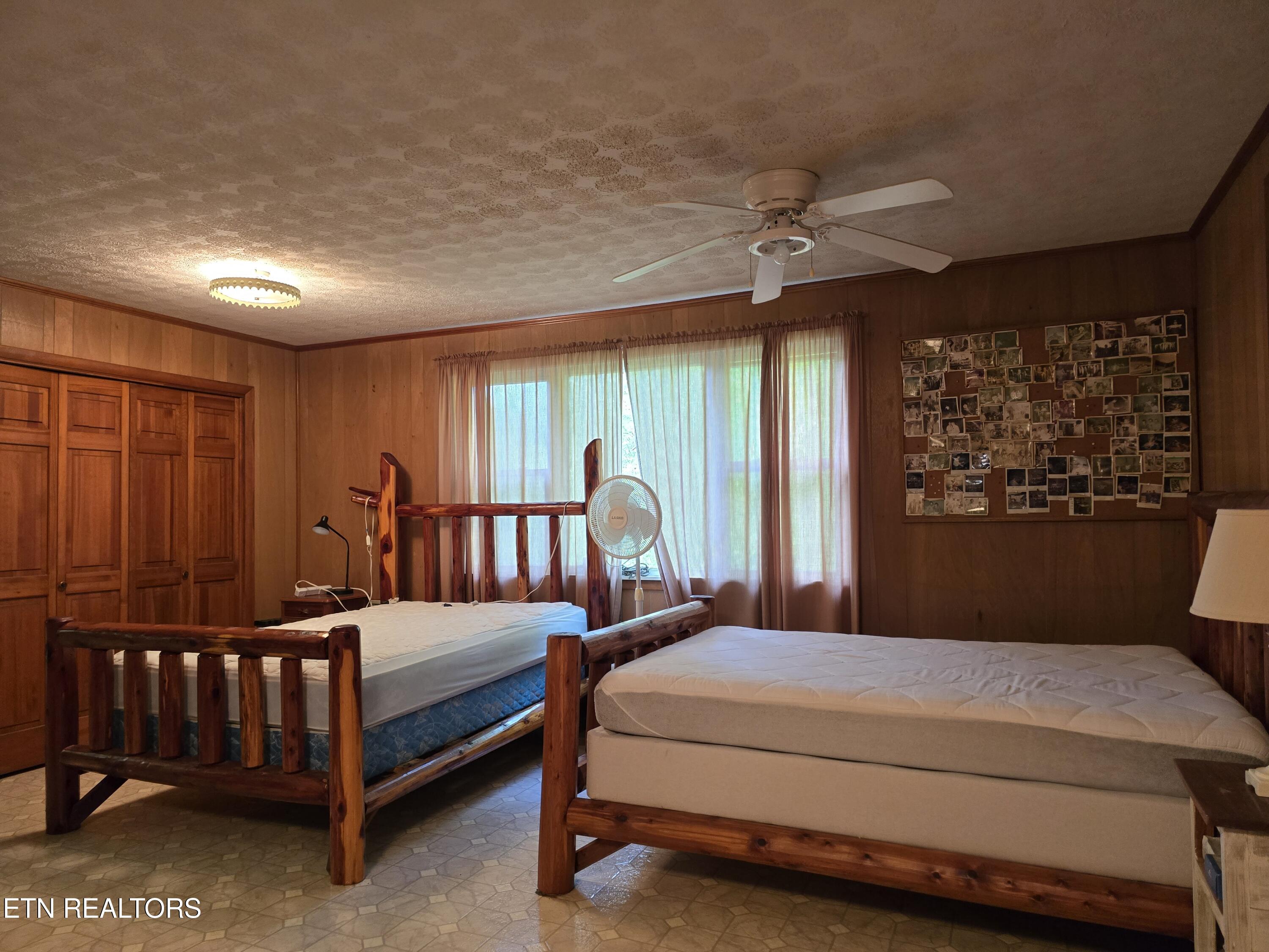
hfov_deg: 73.9
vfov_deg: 58.9
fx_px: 843
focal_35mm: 23
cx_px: 634
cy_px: 476
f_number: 1.7
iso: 400
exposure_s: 1/120
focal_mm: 6.3
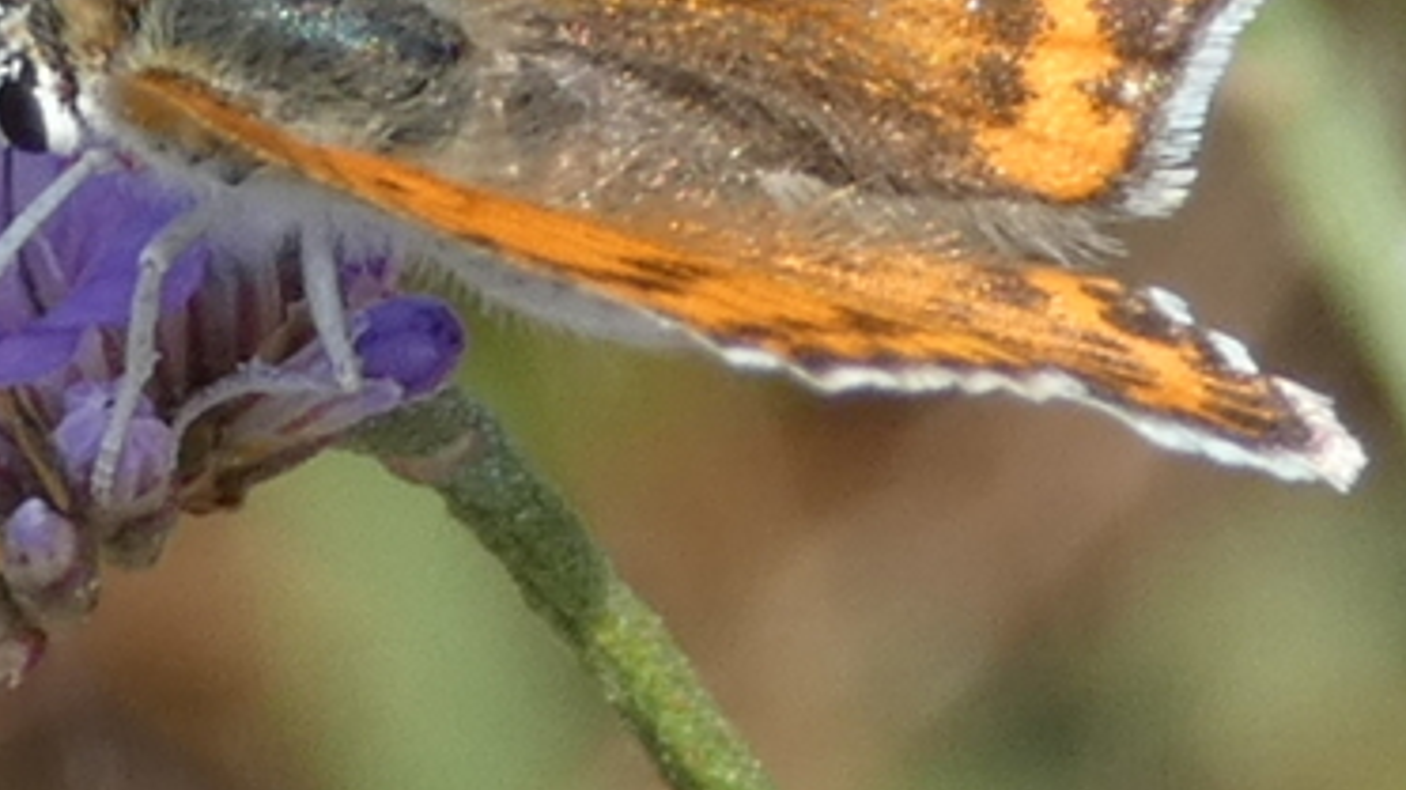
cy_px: -178
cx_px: 489
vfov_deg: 3.4
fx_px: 13119
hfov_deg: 6.1
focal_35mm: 352
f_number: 5.3
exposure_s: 1/125
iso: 80
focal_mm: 25.2
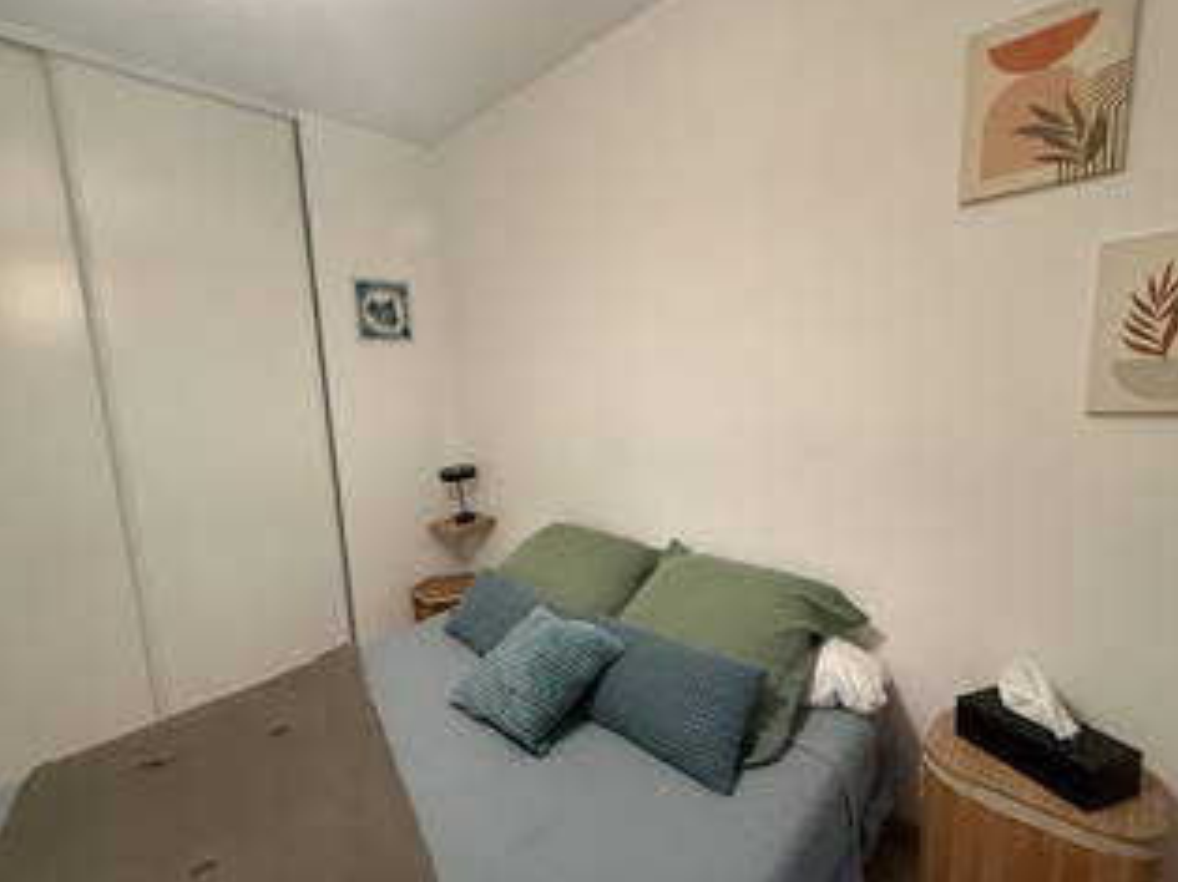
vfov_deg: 78.0
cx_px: 550
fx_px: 544
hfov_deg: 94.4
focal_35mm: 16
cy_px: 463
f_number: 2.2
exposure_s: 1/60
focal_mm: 2.22
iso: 400
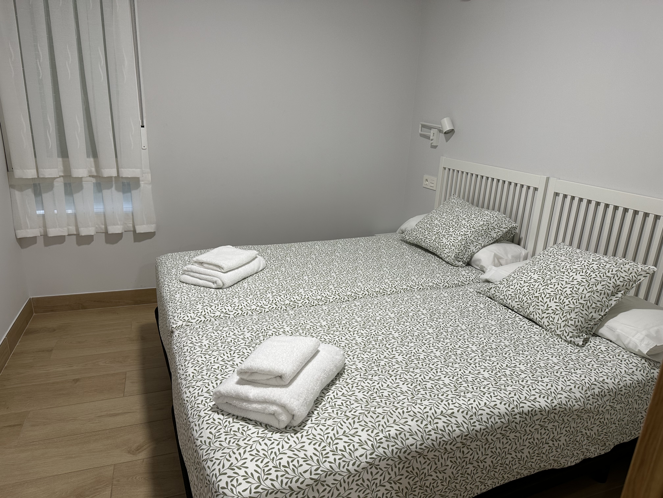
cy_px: 249
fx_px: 460
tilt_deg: -19.2
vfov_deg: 56.8
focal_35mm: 24
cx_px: 332
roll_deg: -2.3
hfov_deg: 71.6
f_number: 1.78
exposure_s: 1/100
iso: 125
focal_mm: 6.86
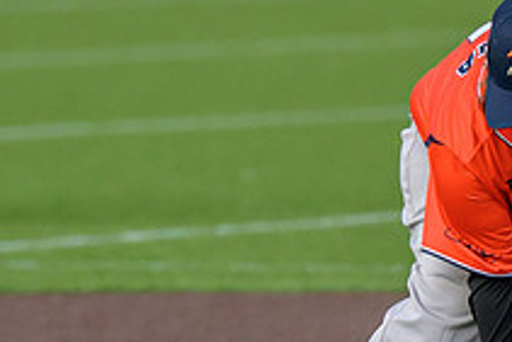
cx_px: 448
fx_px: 20892
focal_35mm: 1468
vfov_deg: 0.9
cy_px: 548
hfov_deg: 1.4
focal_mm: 200
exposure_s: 1/2000
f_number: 2.8
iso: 900
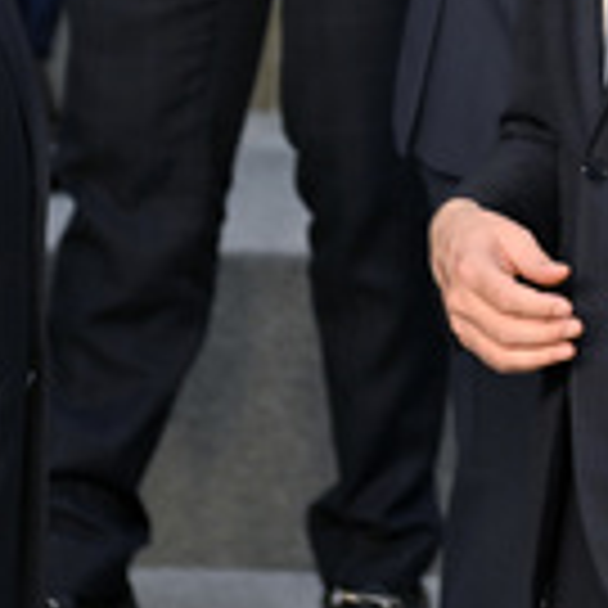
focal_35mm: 369
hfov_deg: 4.7
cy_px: -45
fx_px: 7333
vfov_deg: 4.7
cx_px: 324
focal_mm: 130
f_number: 2.8
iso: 400
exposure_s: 1/400
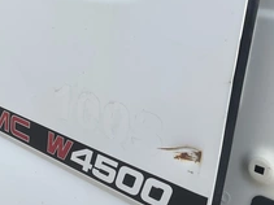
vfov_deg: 26.4
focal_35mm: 55
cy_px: 74
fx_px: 435
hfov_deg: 34.4
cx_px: 78
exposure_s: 1/1311
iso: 25
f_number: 1.8
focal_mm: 3
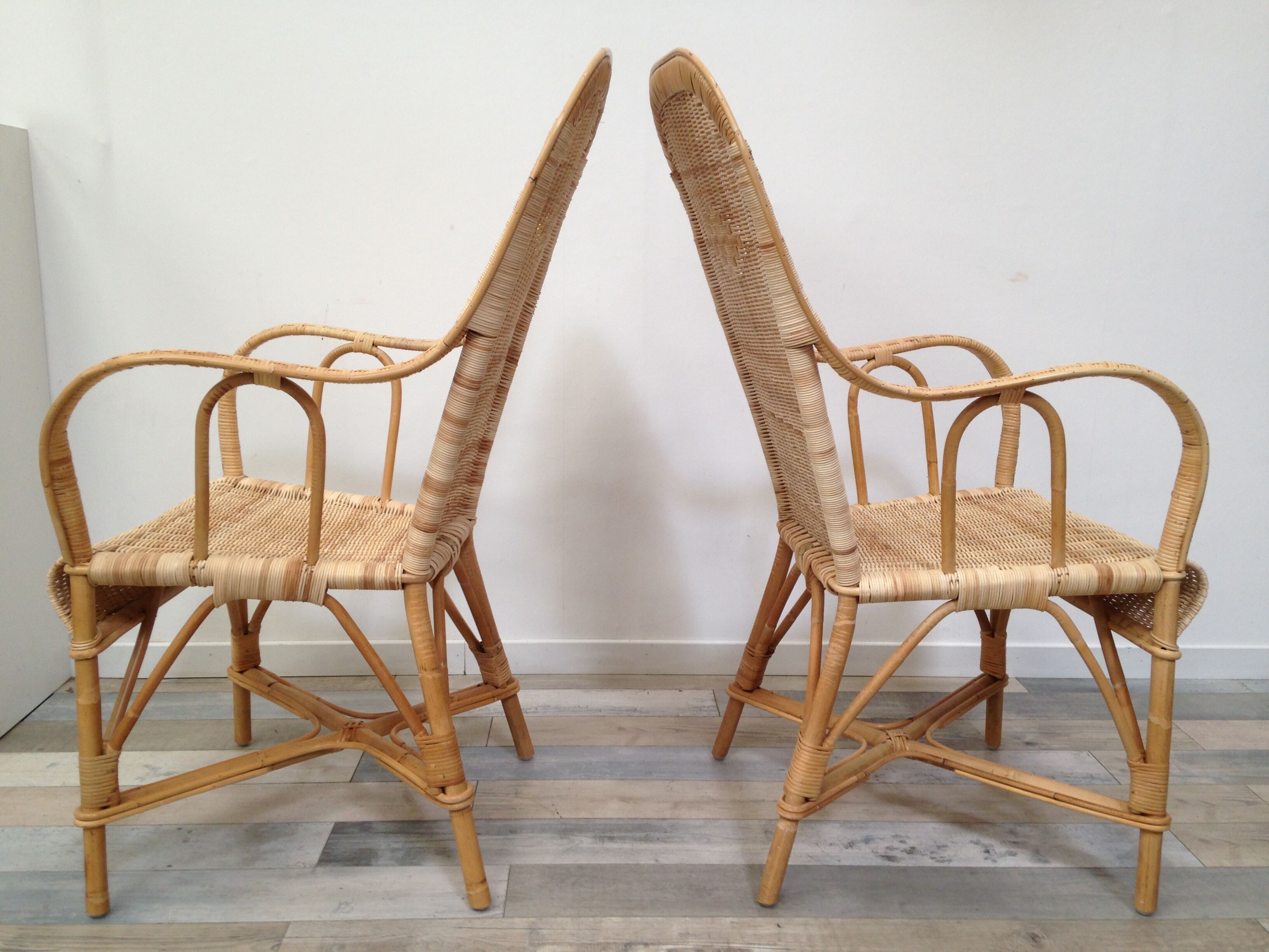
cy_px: 476
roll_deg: -0.1
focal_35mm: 33
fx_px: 1210
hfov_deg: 55.4
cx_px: 634
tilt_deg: -12.3
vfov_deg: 42.9
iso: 50
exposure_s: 1/30
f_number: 2.4
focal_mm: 4.12
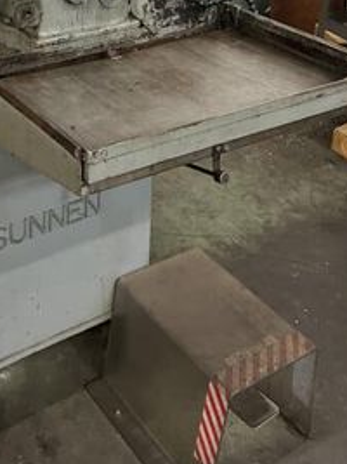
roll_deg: -1.2
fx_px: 722
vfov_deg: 33.4
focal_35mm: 54
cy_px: 31
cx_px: 68
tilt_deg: -21.5
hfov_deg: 26.5
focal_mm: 6.86
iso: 500
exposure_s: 1/60
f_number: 1.78
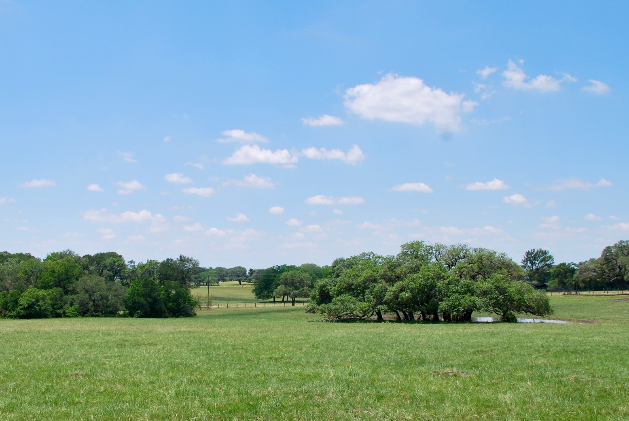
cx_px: 242
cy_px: 247
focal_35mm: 46
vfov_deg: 29.3
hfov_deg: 42.4
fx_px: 804
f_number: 8
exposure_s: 1/250
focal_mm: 22
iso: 100
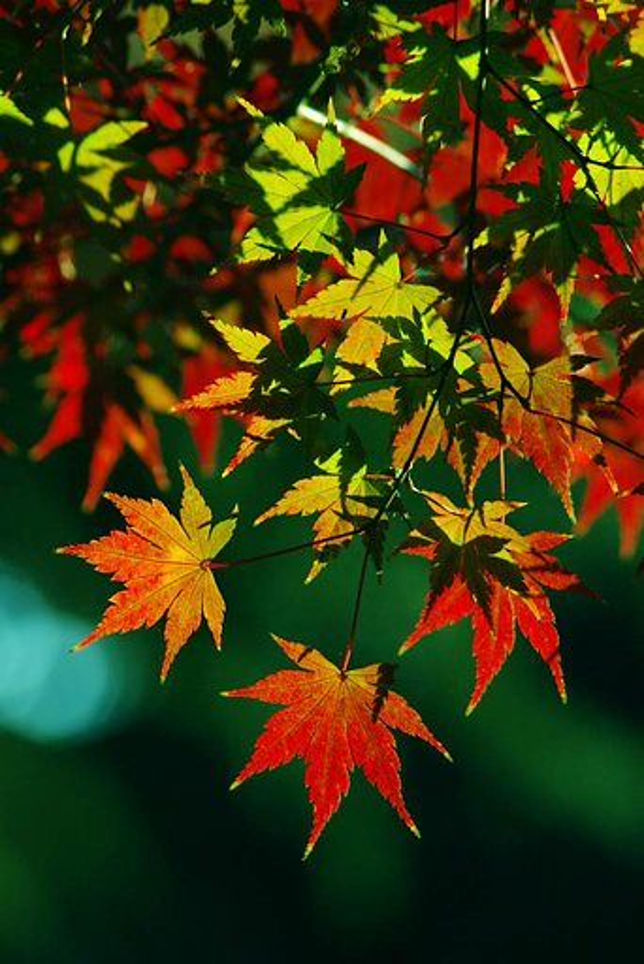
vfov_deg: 9.8
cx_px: 322
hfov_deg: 6.6
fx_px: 5627
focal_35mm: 210
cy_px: 482
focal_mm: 140
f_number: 7.1
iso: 400
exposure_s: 1/250
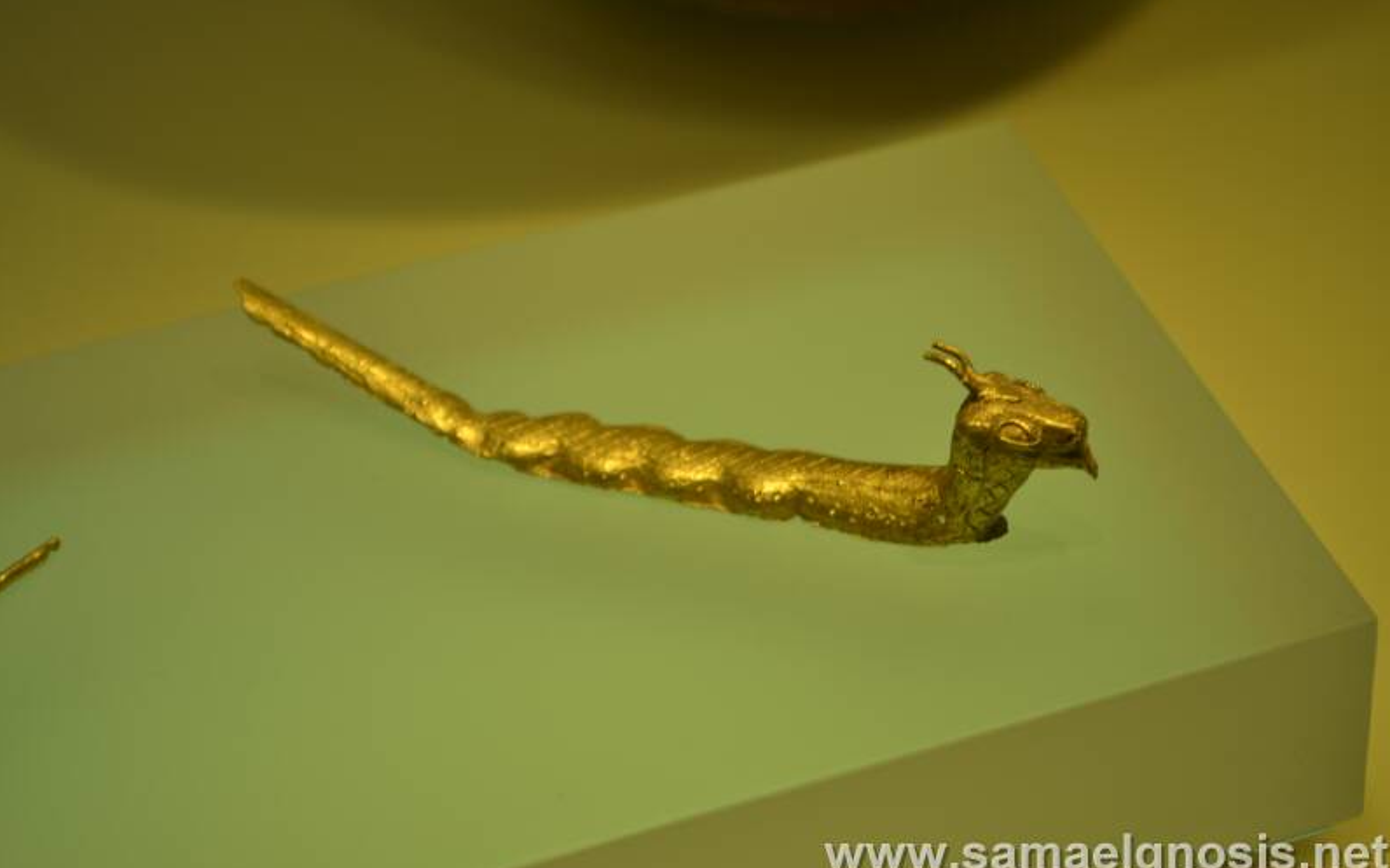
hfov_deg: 24.5
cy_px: 420
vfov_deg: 15.4
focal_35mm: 85
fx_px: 3201
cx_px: 693
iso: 100
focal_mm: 55
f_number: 5.6
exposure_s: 1/10
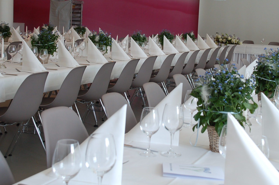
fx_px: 508
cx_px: 147
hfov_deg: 30.7
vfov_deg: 20.5
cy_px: 59
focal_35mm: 66
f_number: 5
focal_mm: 31
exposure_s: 1/100
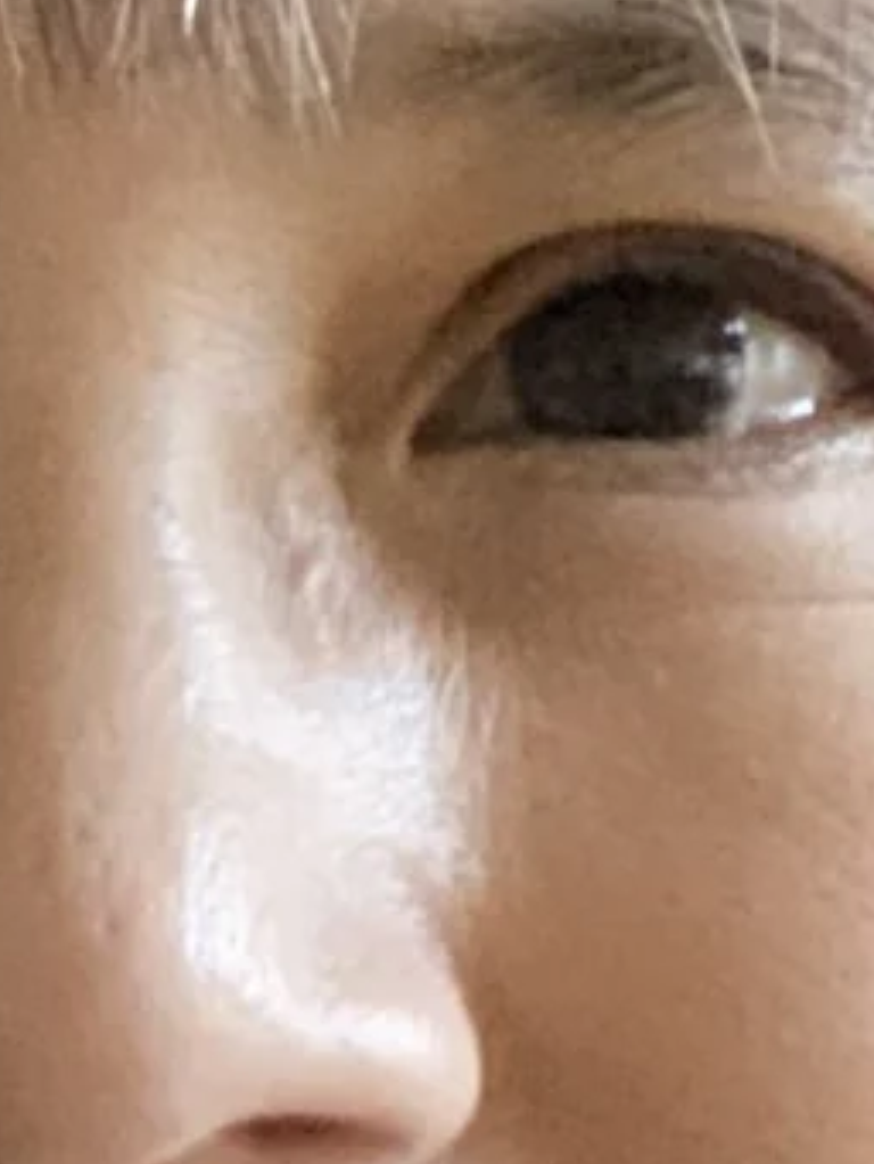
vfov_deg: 8.7
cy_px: 1475
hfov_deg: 6.5
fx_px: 7570
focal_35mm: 225
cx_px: -597
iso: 800
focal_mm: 2.71
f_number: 2.2
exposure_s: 1/29
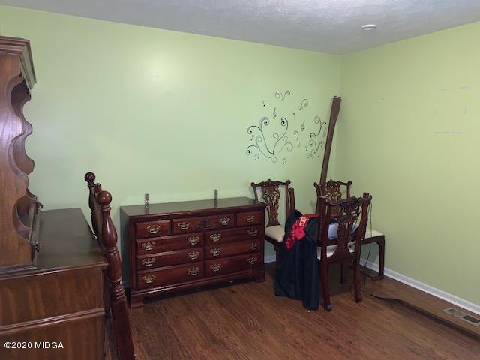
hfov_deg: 67.3
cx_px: 240
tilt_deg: -7.1
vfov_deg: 53.1
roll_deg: -2.1
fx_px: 361
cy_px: 180
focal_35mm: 26
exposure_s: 1/12
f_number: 1.8
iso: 125
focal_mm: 4.25
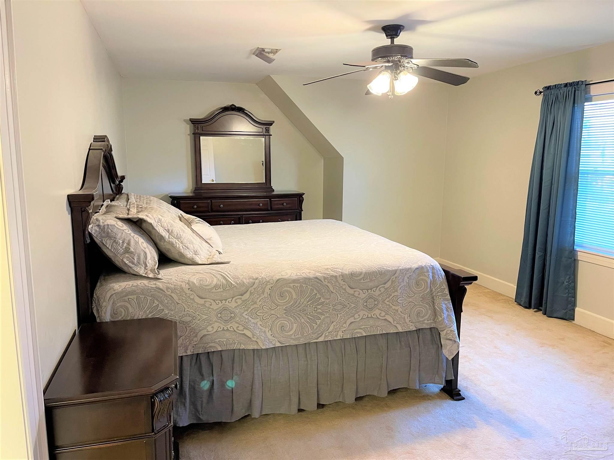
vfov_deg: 53.1
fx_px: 461
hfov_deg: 67.3
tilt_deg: -9.8
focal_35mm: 26
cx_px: 307
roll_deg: -0.1
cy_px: 230
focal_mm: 5.1
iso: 250
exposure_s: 1/60
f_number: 1.6
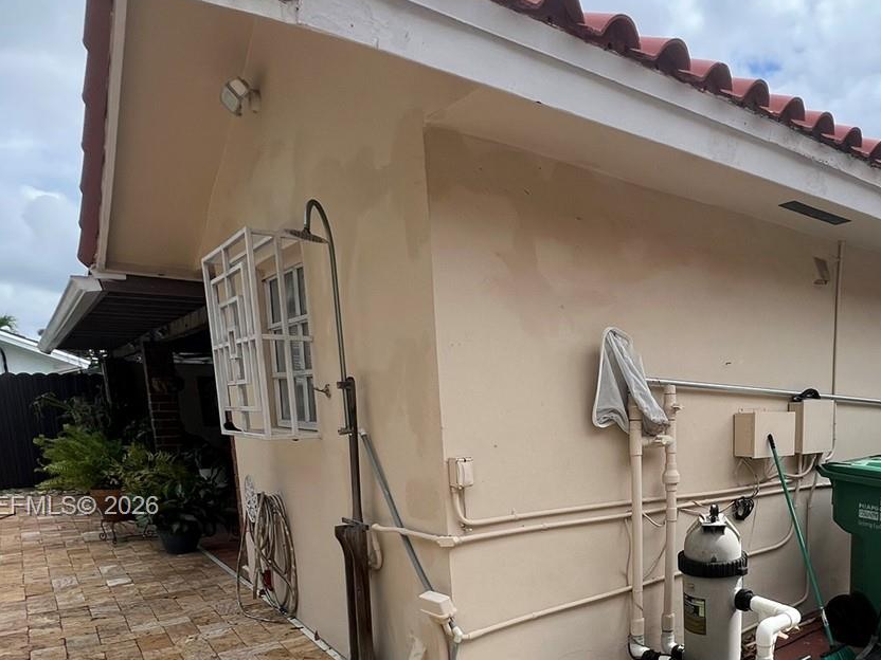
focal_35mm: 25
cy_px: 508
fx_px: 636
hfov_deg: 64.6
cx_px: 677
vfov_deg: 52.1
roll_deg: +0.9
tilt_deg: -8.8
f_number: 1.8
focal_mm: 1.57
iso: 32
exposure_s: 1/1220
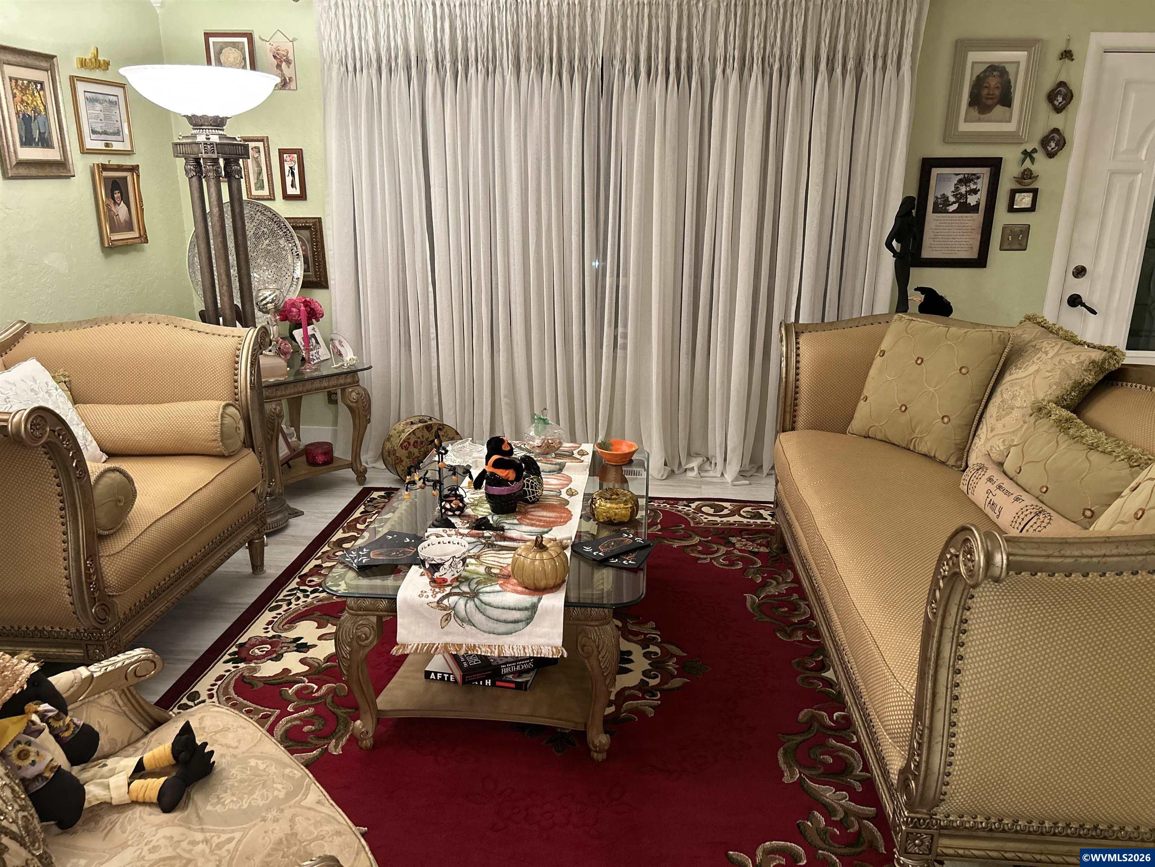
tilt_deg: -17.1
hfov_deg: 67.3
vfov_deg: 53.1
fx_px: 868
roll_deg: +0.1
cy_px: 434
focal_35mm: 26
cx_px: 578
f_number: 1.5
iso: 400
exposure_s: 1/60
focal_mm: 5.7
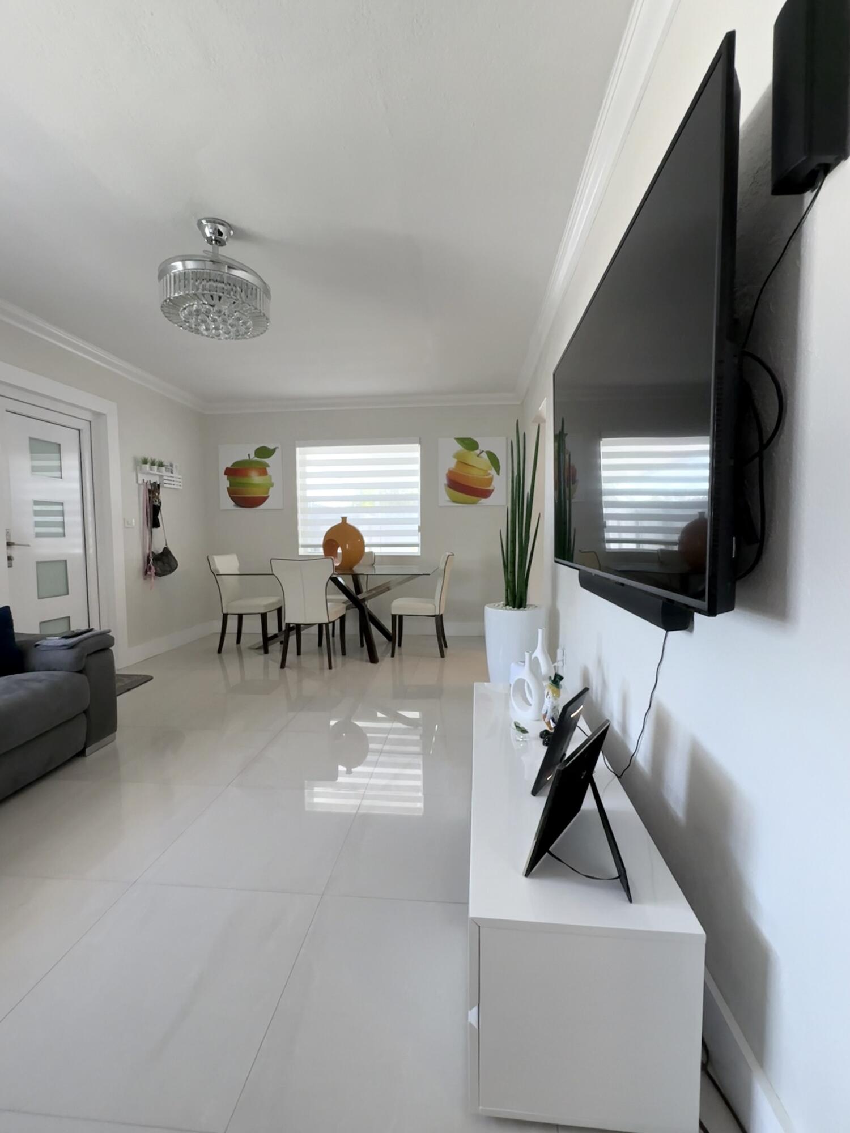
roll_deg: -0.2
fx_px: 458
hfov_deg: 85.7
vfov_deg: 102.1
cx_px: 425
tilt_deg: -3.3
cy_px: 566
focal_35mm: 14
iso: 40
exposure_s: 1/122
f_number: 2.2
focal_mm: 2.22
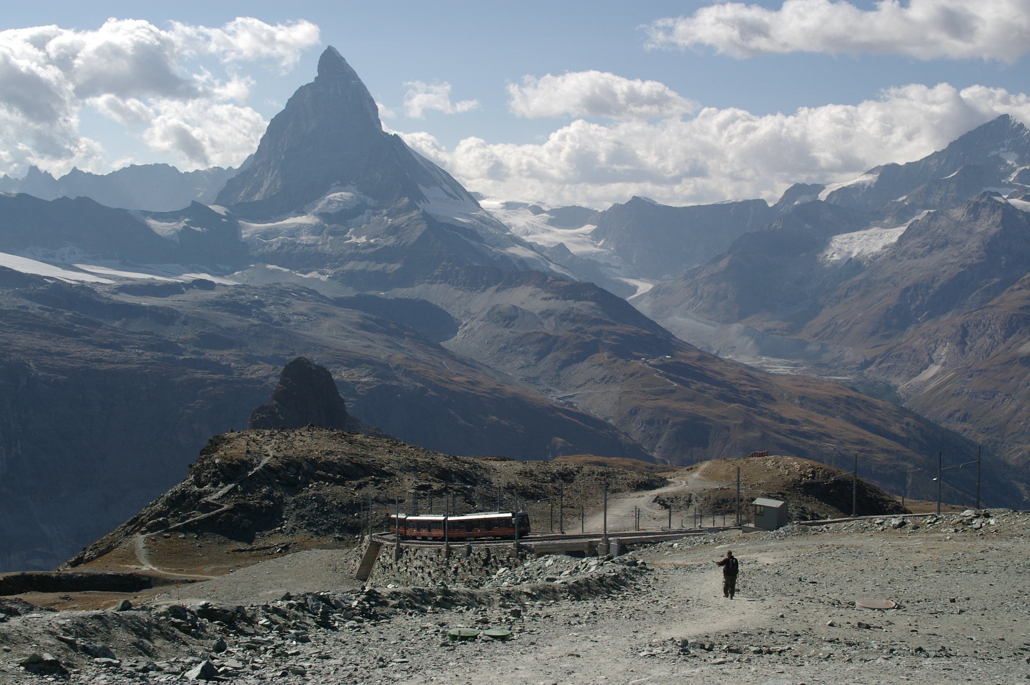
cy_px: 342
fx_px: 1286
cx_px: 515
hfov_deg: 43.6
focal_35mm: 45
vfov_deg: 29.8
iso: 200
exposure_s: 1/500
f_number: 9.5
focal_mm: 30
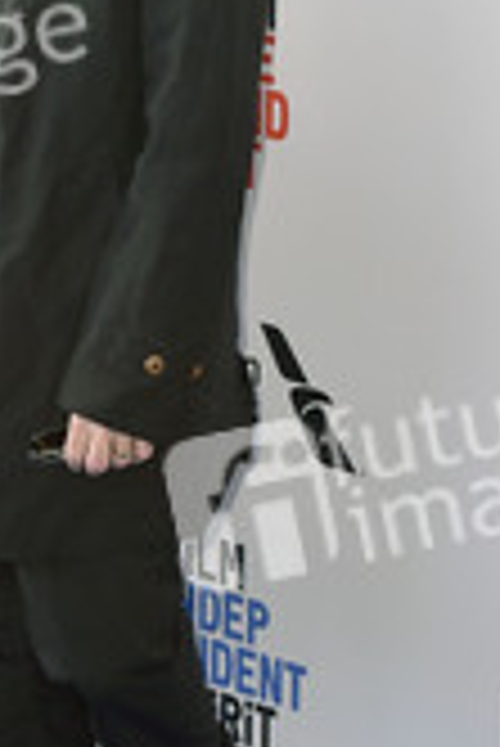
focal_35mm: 169
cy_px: 261
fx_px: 3513
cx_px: -11
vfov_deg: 12.1
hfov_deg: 8.1
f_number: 6.3
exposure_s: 1/320
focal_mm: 70
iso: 500
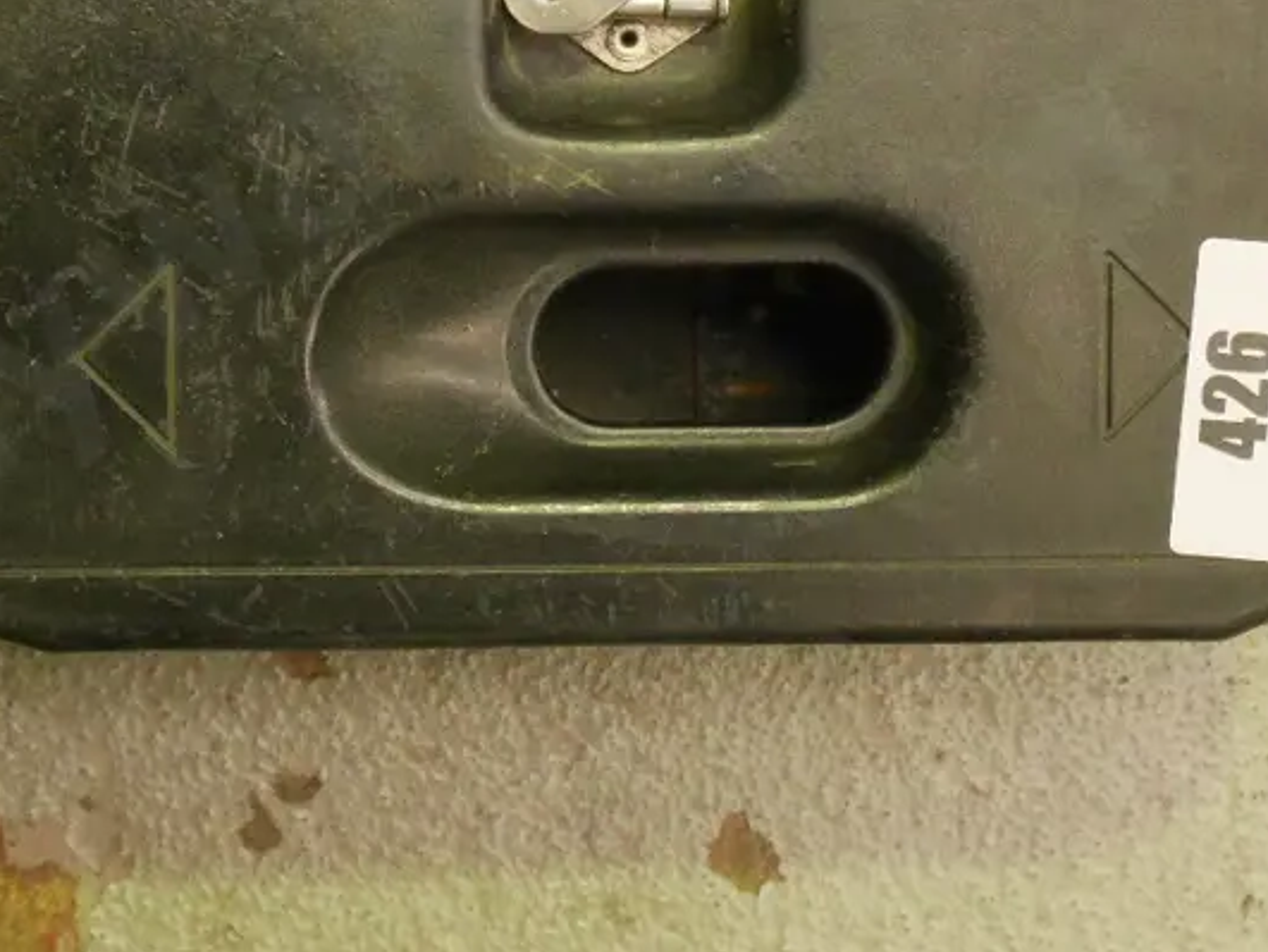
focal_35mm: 108
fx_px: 3959
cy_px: 228
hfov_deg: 18.0
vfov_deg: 13.7
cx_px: 224
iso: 3200
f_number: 5.5
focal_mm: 28
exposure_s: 1/80
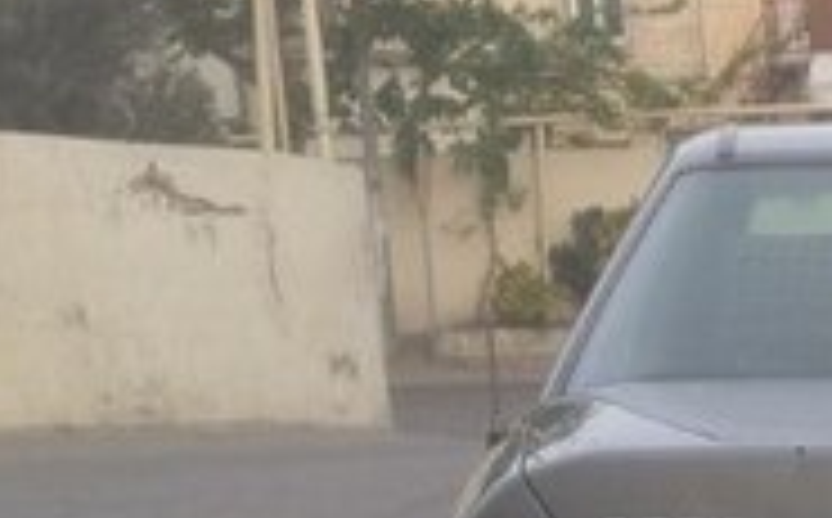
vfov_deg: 10.2
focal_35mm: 125
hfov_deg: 16.1
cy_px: 696
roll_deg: +1.0
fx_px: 2830
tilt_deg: -13.5
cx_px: 998
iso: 50
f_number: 2.4
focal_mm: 4.12
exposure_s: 1/221
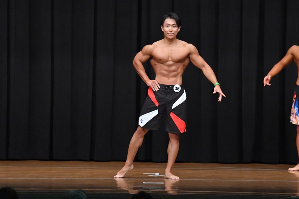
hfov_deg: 9.2
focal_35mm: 225
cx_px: 150
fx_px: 1868
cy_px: 100
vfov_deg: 6.1
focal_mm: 150
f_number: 5.6
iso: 8000
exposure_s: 1/400
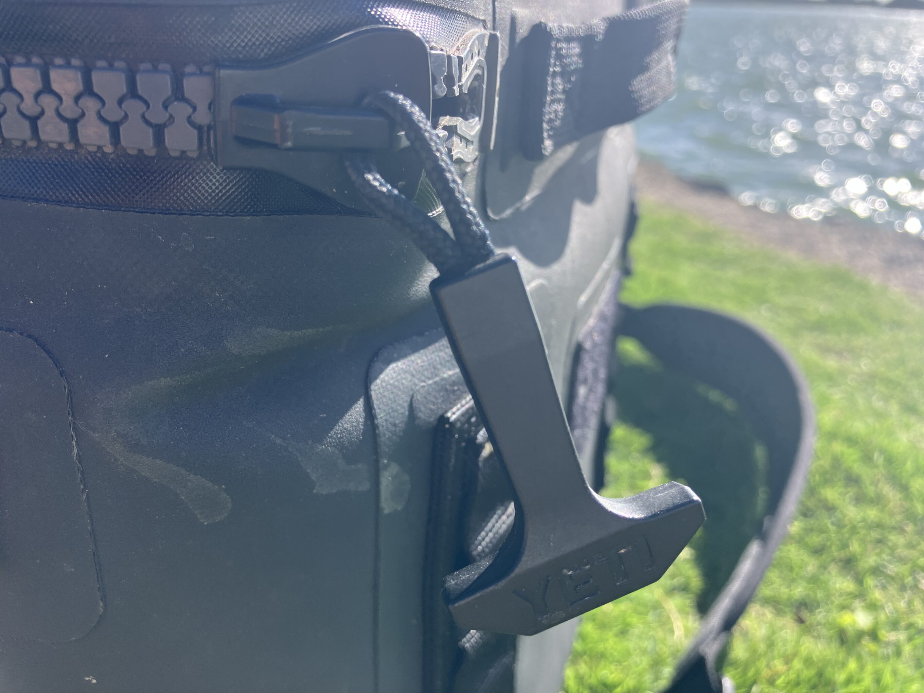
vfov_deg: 49.7
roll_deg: -2.1
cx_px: 462
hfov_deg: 63.4
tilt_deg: -22.3
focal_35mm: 28
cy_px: 346
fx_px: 747
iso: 32
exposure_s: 1/796
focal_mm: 3.99
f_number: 1.8
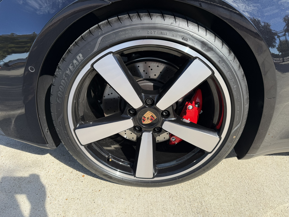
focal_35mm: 24
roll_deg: -0.4
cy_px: 108
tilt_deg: -30.1
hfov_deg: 71.6
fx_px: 200
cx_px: 144
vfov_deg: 56.8
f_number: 1.78
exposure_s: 1/2053
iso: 80
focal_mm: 6.76
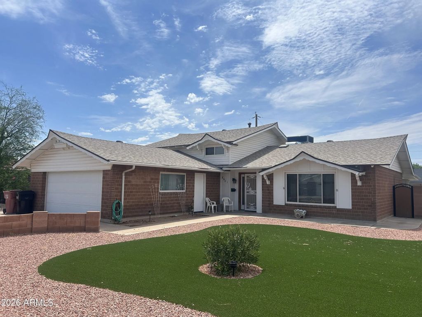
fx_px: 317
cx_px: 211
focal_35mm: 26
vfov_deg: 53.1
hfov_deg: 67.3
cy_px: 158
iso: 50
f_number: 1.5
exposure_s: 1/7463
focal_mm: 5.7
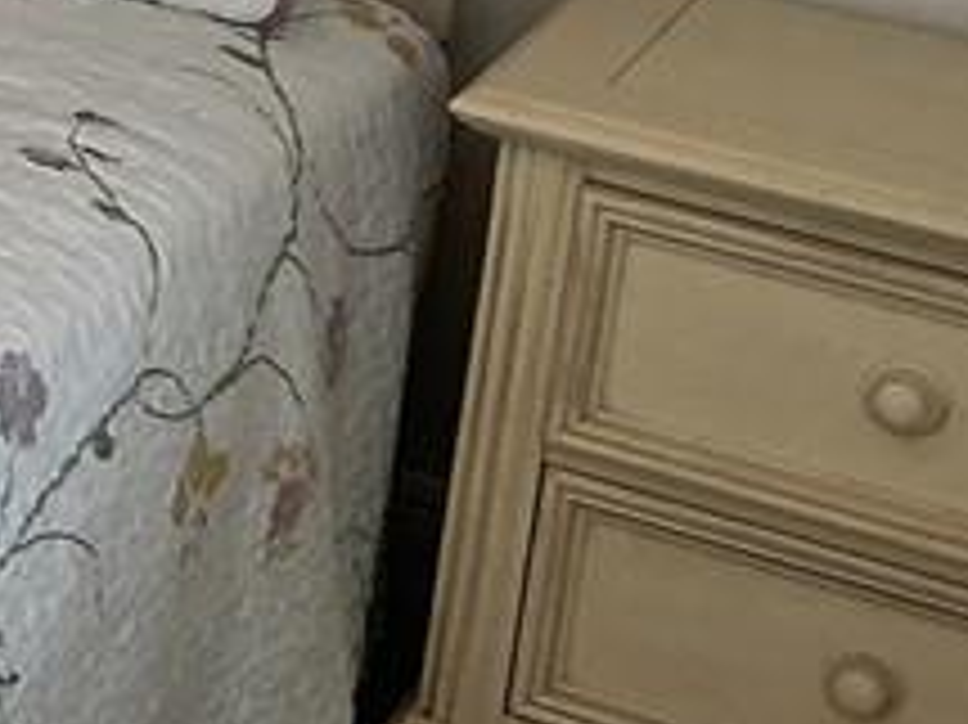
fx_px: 3857
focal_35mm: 138
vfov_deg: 10.3
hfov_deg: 12.9
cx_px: -801
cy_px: -463
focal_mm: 3
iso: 40
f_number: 1.8
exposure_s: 1/120
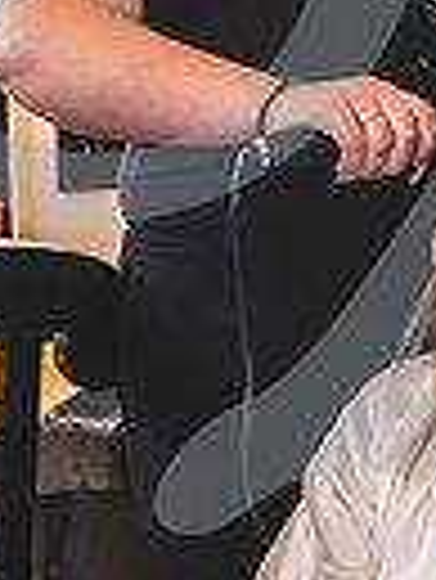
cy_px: -13
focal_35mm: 201
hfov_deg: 7.4
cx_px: 463
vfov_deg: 9.8
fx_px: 3370
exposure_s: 1/125
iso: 1000
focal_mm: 60
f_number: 2.8
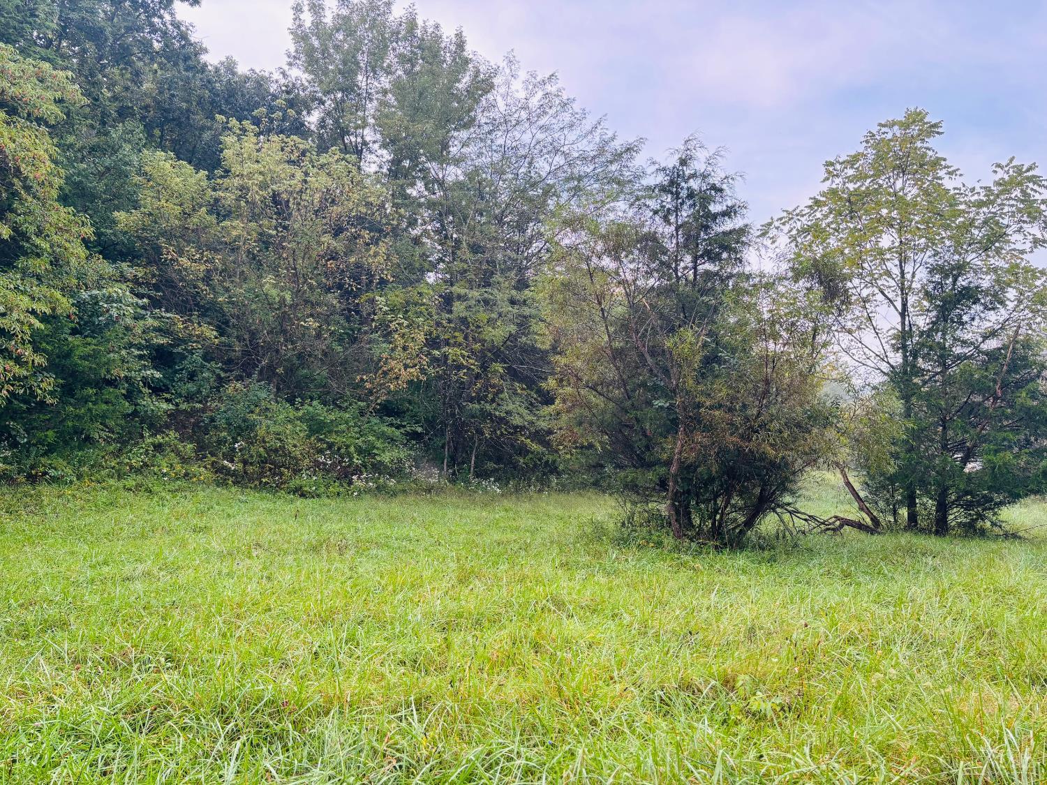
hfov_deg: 67.3
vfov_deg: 53.1
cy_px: 392
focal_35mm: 26
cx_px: 524
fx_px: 786
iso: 50
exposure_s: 1/180
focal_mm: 5.96
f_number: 1.6
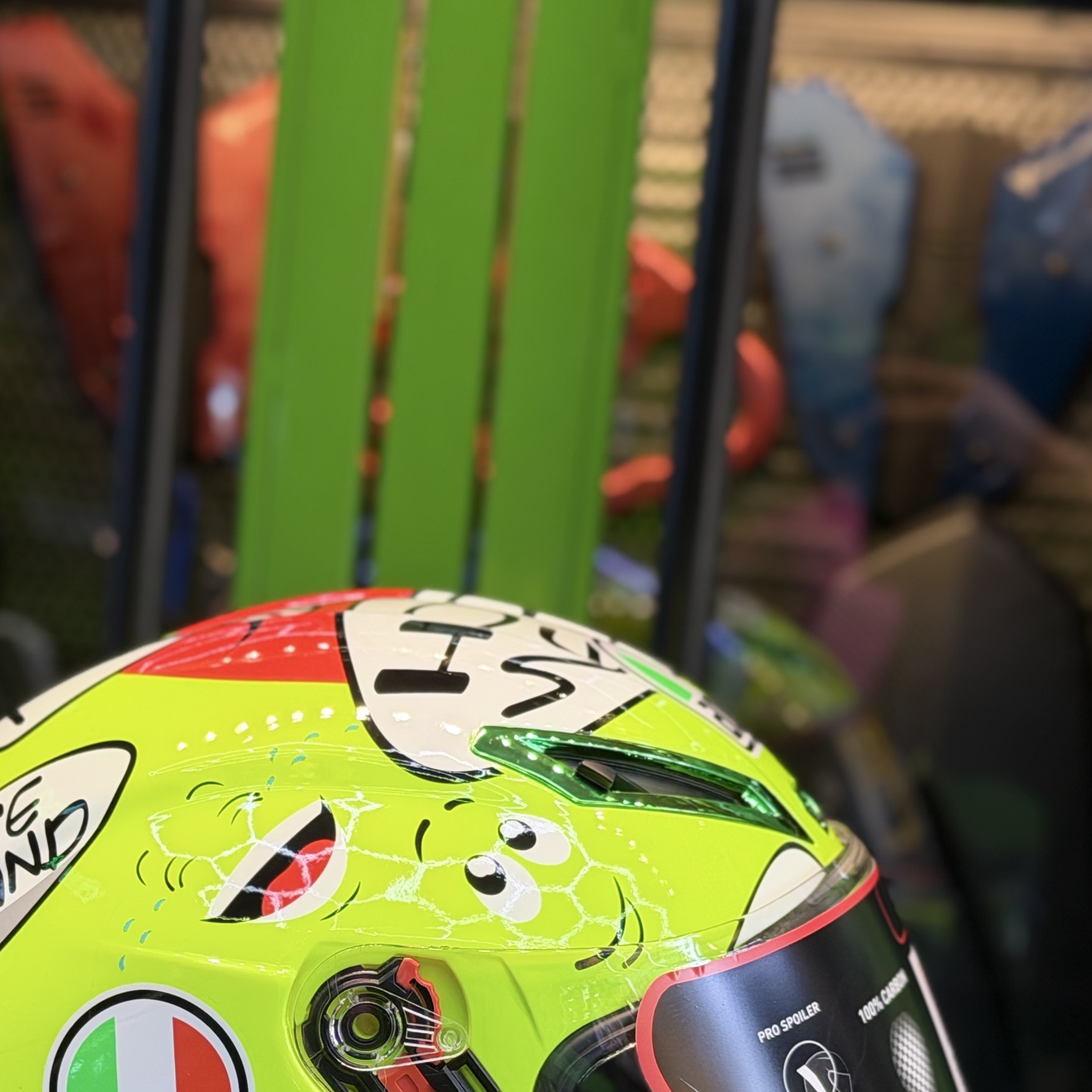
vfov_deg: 19.4
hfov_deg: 19.9
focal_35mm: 87
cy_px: 1061
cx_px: 407
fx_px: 3105
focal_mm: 6.76
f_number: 1.78
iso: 50
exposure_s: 1/100
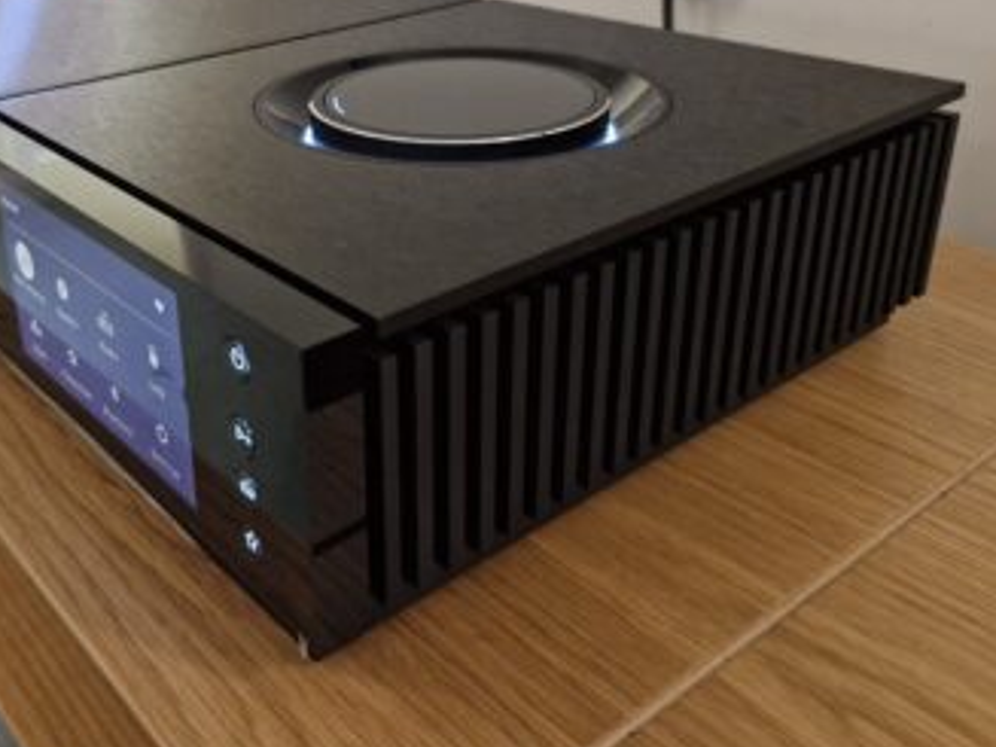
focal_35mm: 36
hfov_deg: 50.3
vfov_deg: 39.2
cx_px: 323
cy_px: 247
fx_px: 1035
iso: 800
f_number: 1.8
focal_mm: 5.54
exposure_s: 1/100
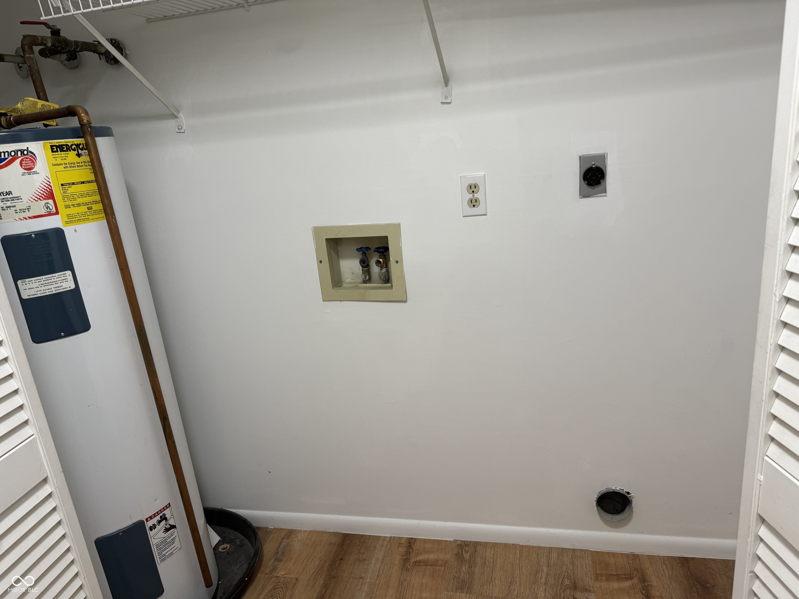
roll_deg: +6.2
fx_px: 554
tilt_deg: -17.2
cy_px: 300
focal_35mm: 24
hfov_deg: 71.6
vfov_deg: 56.8
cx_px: 400
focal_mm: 6.76
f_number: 1.78
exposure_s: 1/60
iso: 125
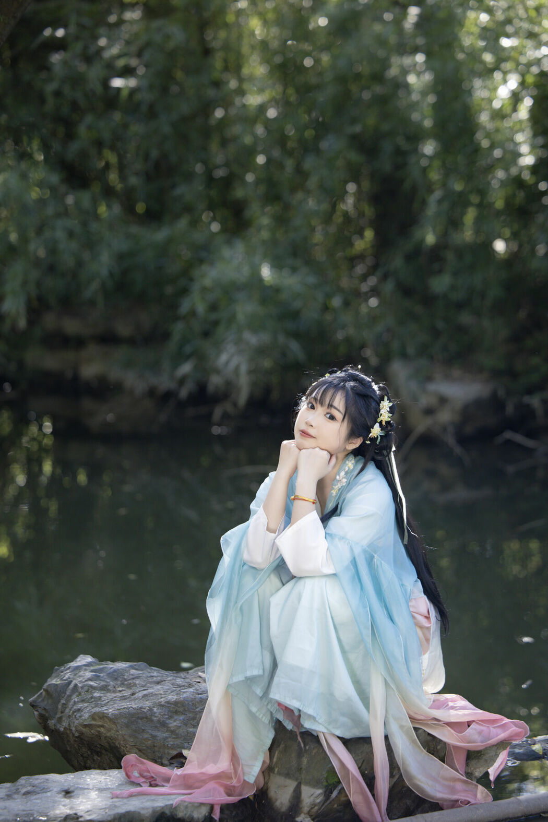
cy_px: 411
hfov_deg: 12.3
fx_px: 2534
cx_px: 274
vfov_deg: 18.4
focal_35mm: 111
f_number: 2.8
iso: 500
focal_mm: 111
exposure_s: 1/320
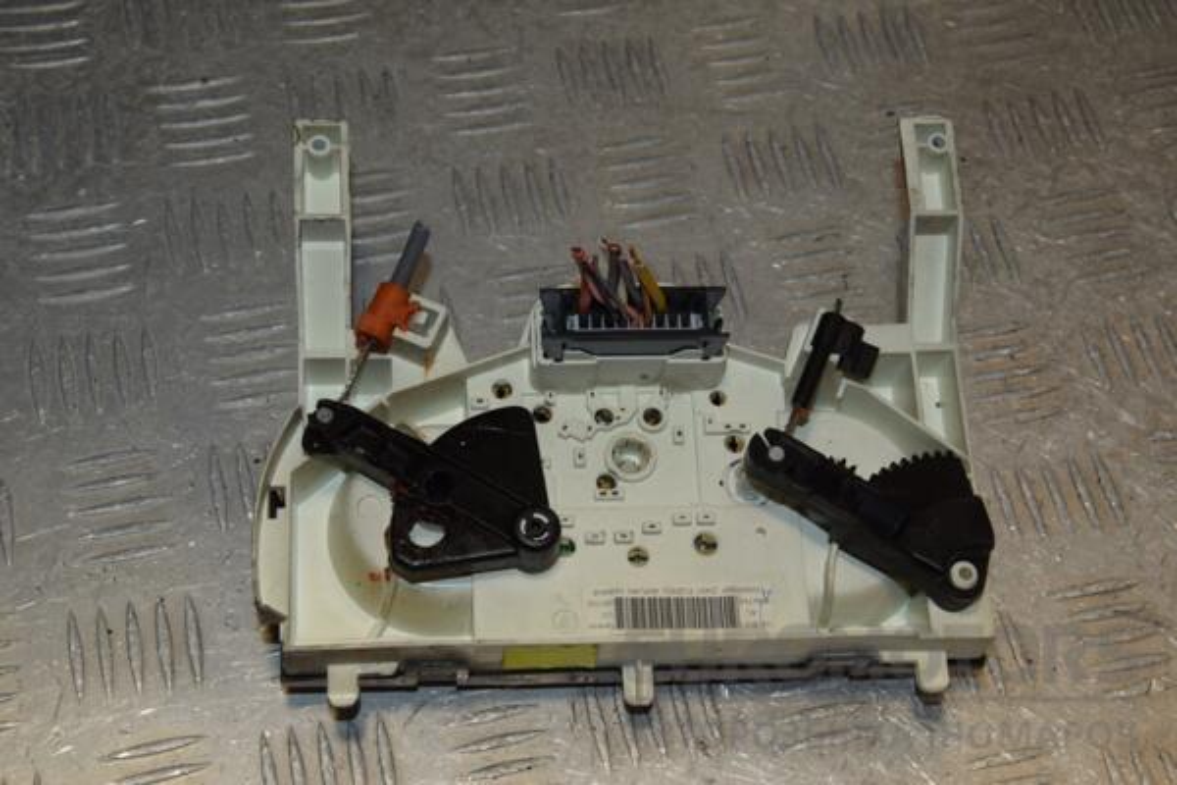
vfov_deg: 20.2
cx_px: 588
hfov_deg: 29.9
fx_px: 2207
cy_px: 392
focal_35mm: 68
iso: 800
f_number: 10
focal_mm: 45
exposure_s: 1/200
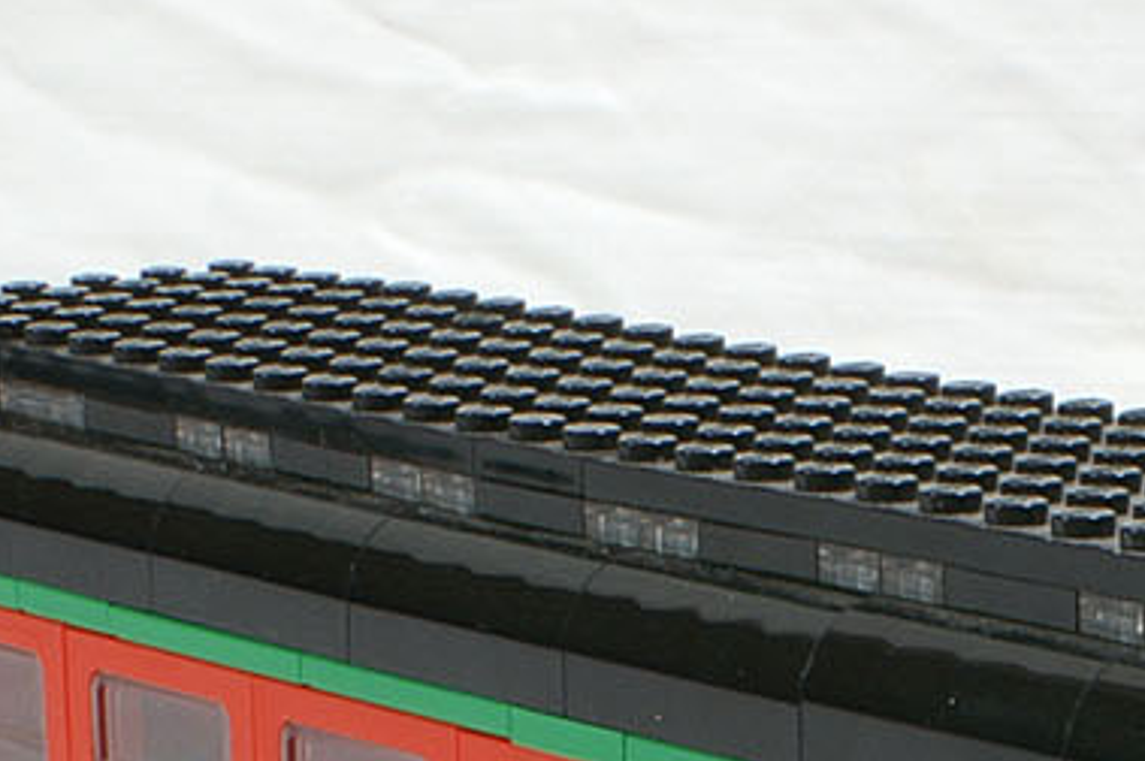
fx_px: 6038
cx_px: 1124
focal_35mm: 190
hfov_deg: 10.7
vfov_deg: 7.1
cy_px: 1187
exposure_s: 8
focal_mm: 30
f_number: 32
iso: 100
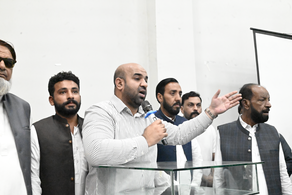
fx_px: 284
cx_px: 146
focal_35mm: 35
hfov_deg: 54.4
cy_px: 98
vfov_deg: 37.9
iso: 51200
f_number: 10
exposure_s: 1/100
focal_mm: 35
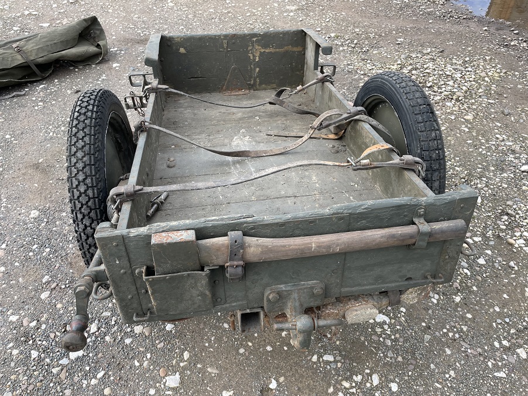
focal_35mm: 26
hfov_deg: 67.3
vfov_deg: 53.0
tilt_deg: -45.8
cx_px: 264
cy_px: 198
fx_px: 396
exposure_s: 1/569
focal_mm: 4.2
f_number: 1.6
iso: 32
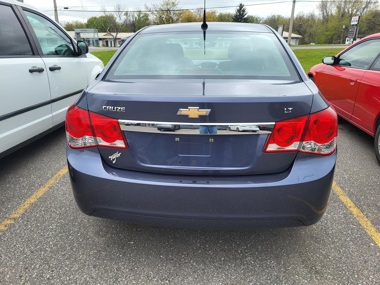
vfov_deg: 53.1
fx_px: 285
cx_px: 190
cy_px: 142
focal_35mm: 26
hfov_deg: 67.3
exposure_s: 1/598
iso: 40
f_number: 1.8
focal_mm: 5.4
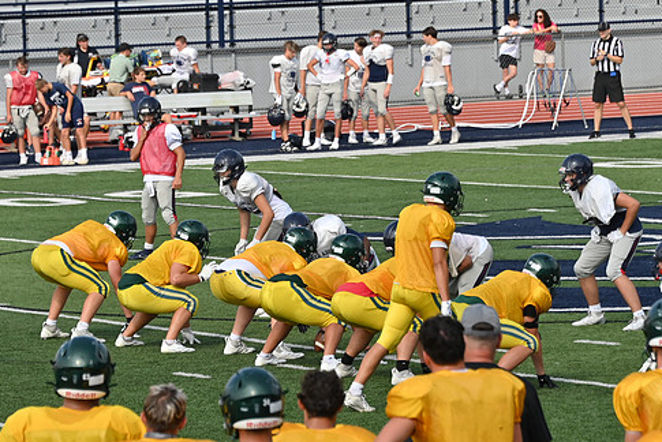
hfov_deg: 7.2
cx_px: 329
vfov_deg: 4.8
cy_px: 233
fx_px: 5281
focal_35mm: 287
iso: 140
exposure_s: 1/800
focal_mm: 160
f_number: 5.6
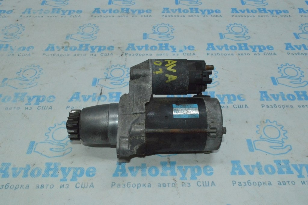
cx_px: 154
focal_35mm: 33
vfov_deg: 39.9
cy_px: 102
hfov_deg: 57.3
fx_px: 282
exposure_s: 1/200
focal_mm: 22
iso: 6400
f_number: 16
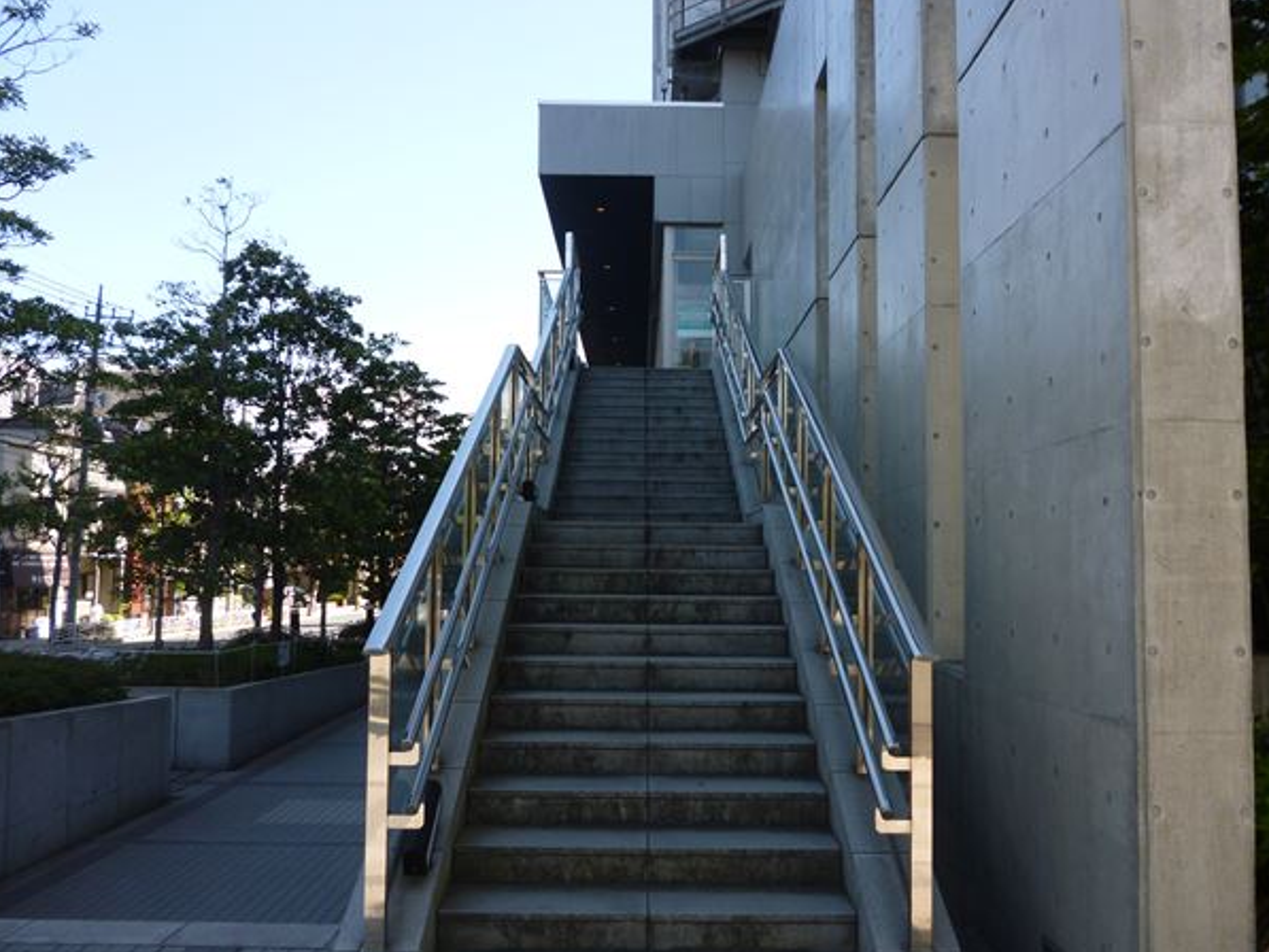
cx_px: 661
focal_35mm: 30
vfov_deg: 46.8
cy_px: 484
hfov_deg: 59.9
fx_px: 1100
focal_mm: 5
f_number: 3.1
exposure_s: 1/250
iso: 100
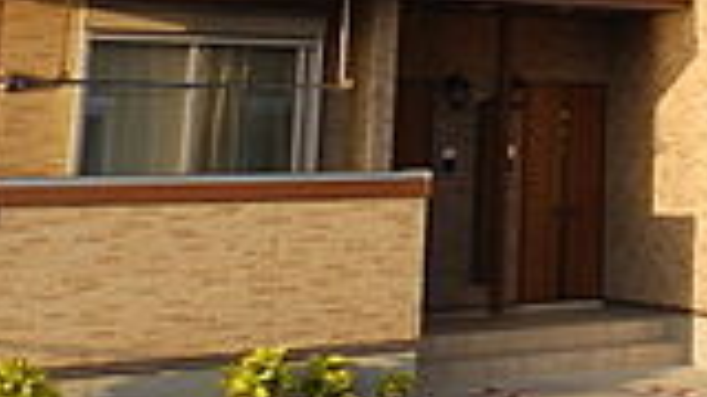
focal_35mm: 76
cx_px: 884
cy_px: -130
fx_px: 1425
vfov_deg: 15.1
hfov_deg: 24.7
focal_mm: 4
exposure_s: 1/160
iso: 80
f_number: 4.5
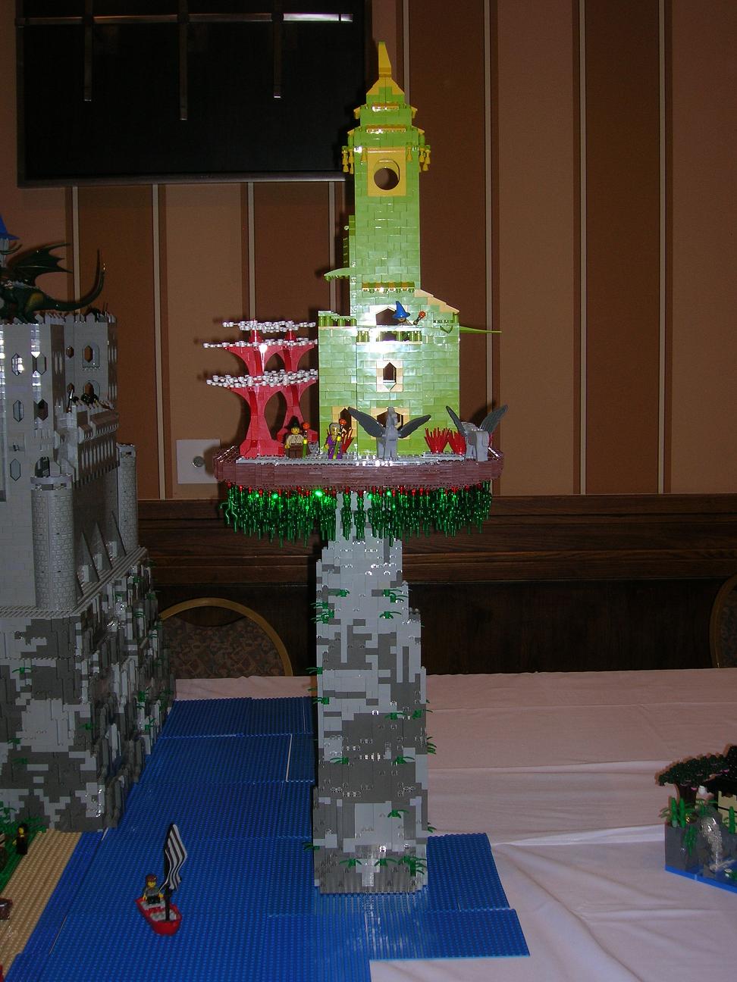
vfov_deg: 44.8
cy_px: 491
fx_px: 1192
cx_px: 368
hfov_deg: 34.3
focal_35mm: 42
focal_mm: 7
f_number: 3.1
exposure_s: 1/60.1
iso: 50
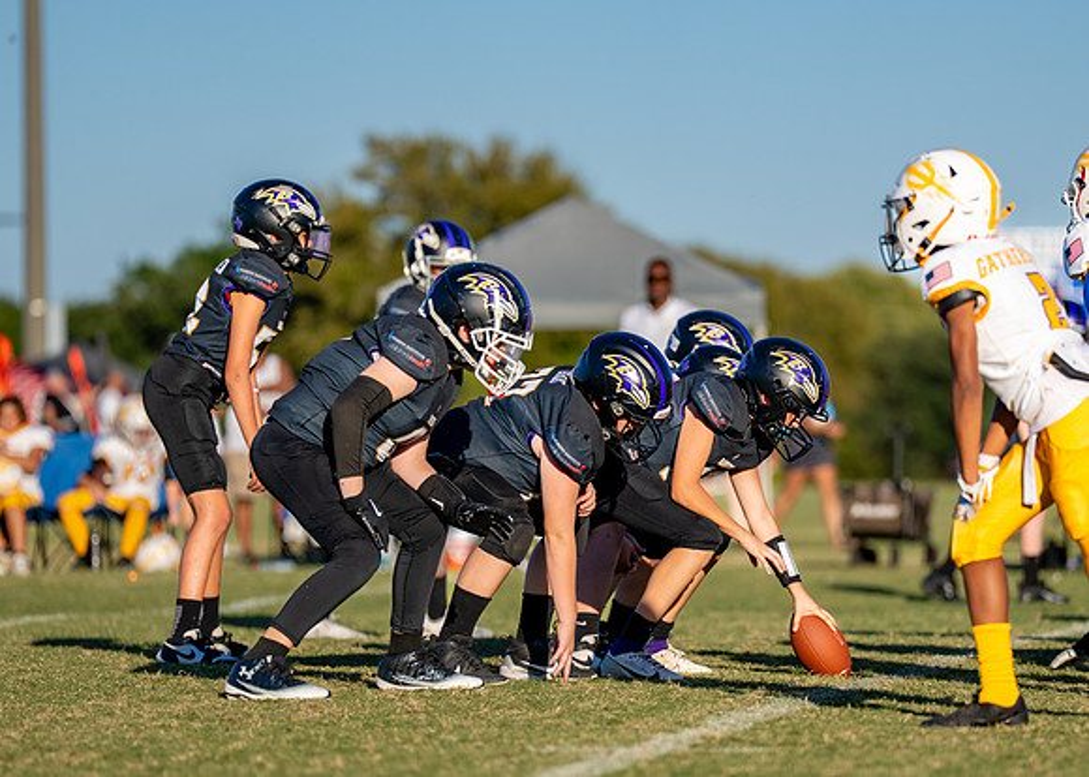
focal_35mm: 284
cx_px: 661
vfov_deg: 5.1
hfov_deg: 7.1
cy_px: 465
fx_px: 8787
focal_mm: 200
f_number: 2.8
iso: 160
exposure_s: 1/3200
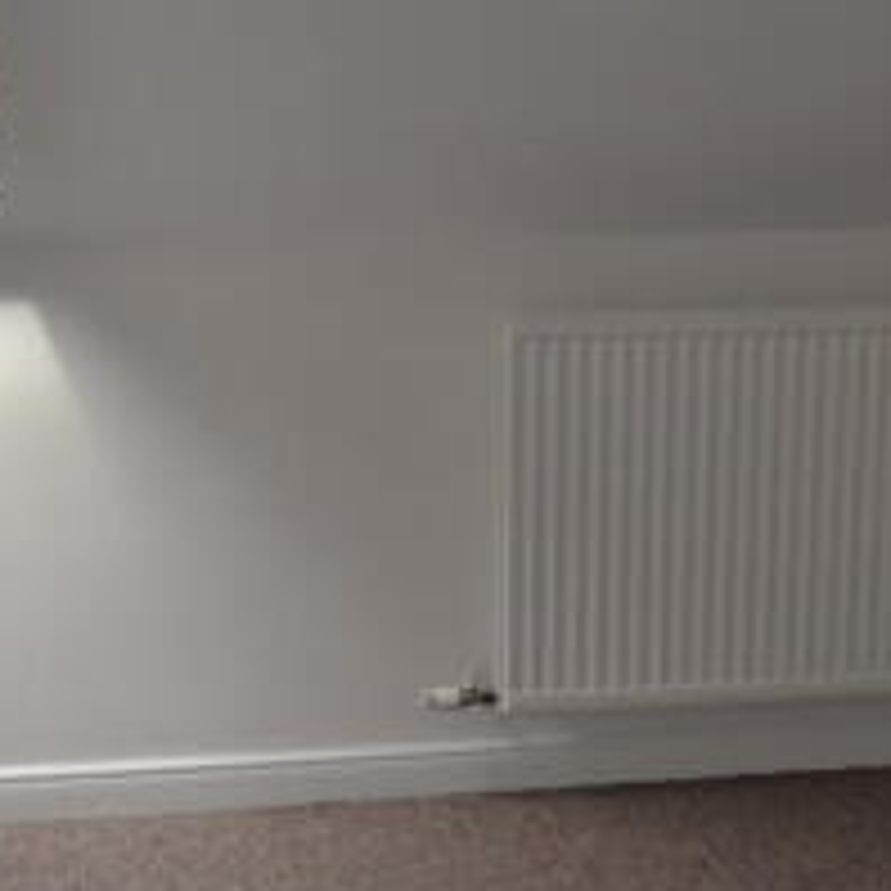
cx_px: 520
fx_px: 2213
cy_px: 551
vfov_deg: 22.7
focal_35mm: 76
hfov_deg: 22.7
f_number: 3.5
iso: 200
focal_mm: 18
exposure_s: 1/200
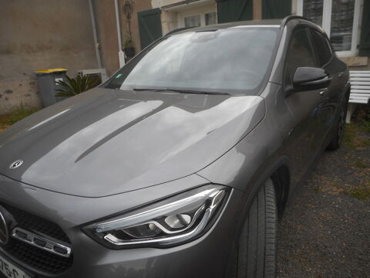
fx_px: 267
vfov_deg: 54.9
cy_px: 139
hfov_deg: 69.4
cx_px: 185
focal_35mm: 25
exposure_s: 1/40
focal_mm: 4.5
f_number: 3.7
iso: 80
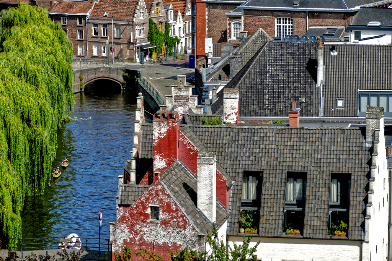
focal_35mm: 164
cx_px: 196
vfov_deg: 8.4
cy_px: 130
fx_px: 1786
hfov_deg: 12.5
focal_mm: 60
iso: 125
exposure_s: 1/800
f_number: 3.9
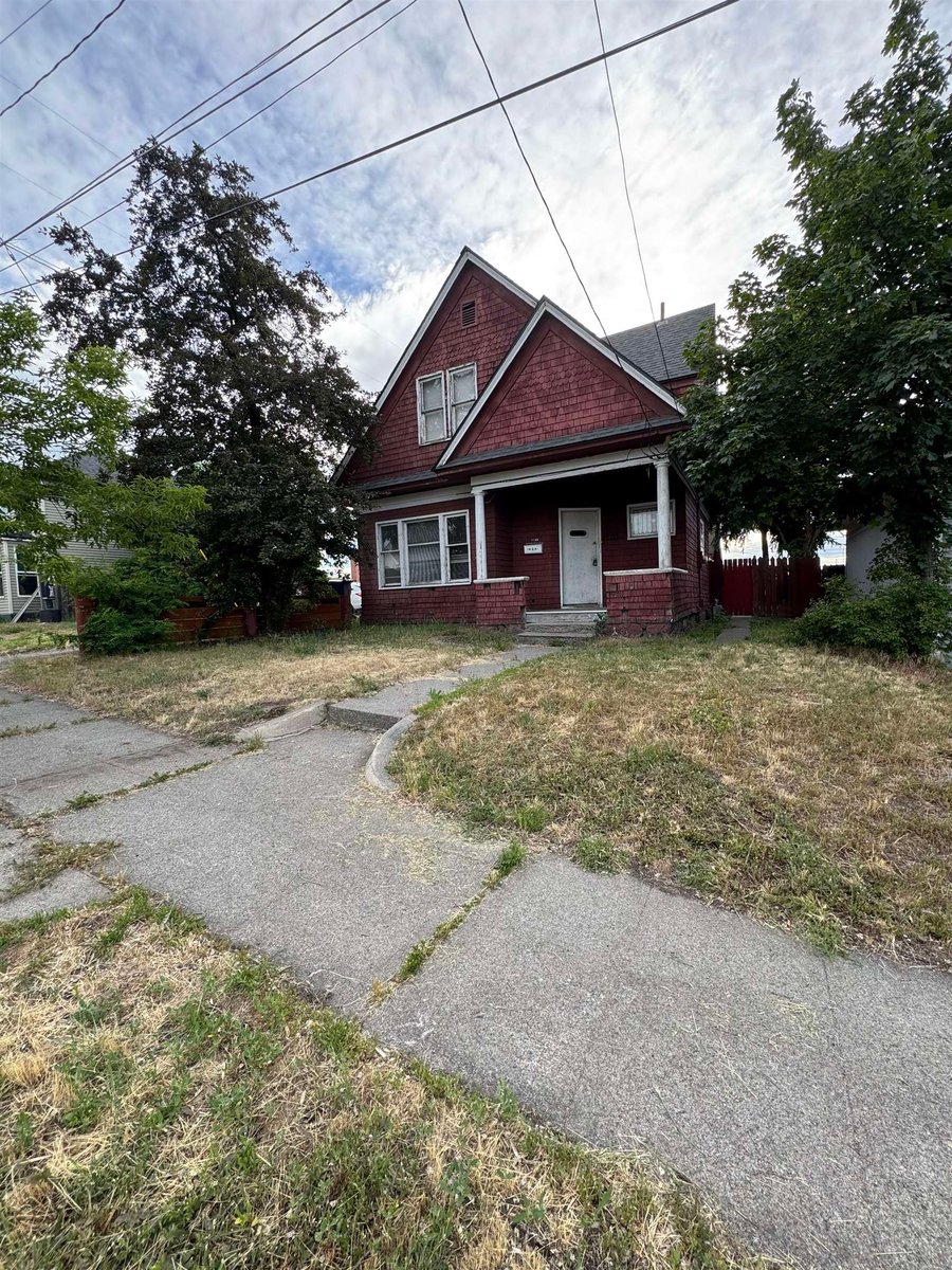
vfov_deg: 102.1
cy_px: 635
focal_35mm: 14
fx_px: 513
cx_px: 476
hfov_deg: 85.7
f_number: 2.2
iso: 40
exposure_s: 1/222
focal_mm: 2.22
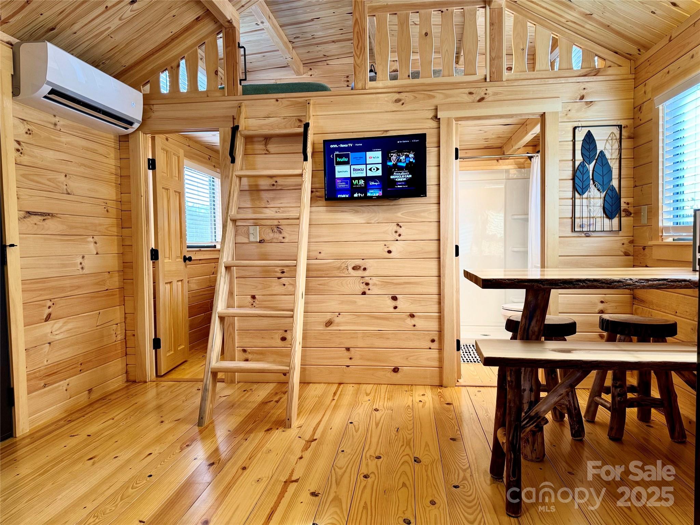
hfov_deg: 71.6
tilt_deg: -3.4
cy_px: 262
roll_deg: +1.4
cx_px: 350
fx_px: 485
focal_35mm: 24
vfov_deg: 56.8
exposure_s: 1/60
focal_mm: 6.86
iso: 125
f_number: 1.78
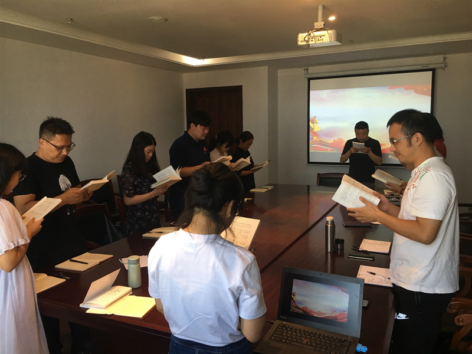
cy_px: 177
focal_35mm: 29
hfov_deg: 61.7
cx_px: 236
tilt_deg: -5.2
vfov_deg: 48.2
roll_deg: +1.0
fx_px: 395
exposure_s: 1/33
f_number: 2.2
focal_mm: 4.15
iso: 50
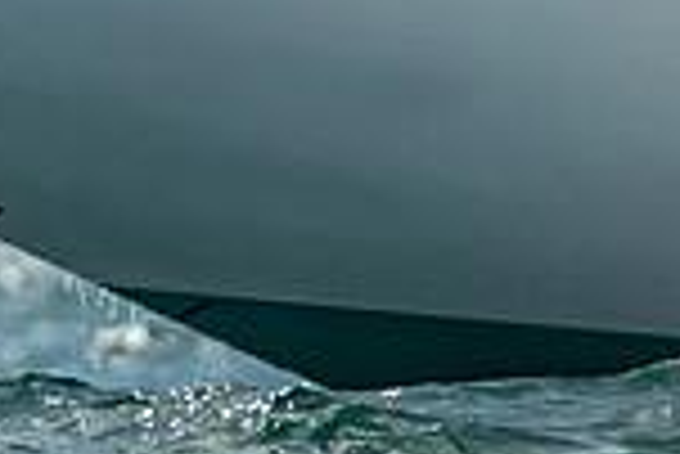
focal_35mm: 2075
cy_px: -258
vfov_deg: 0.7
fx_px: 39231
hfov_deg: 1.0
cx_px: -95
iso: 400
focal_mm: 350
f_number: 4
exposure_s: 1/4000
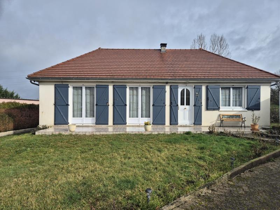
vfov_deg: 58.9
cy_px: 105
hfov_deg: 73.9
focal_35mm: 23
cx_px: 140
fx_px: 186
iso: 25
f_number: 1.8
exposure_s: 1/2144
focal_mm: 5.4
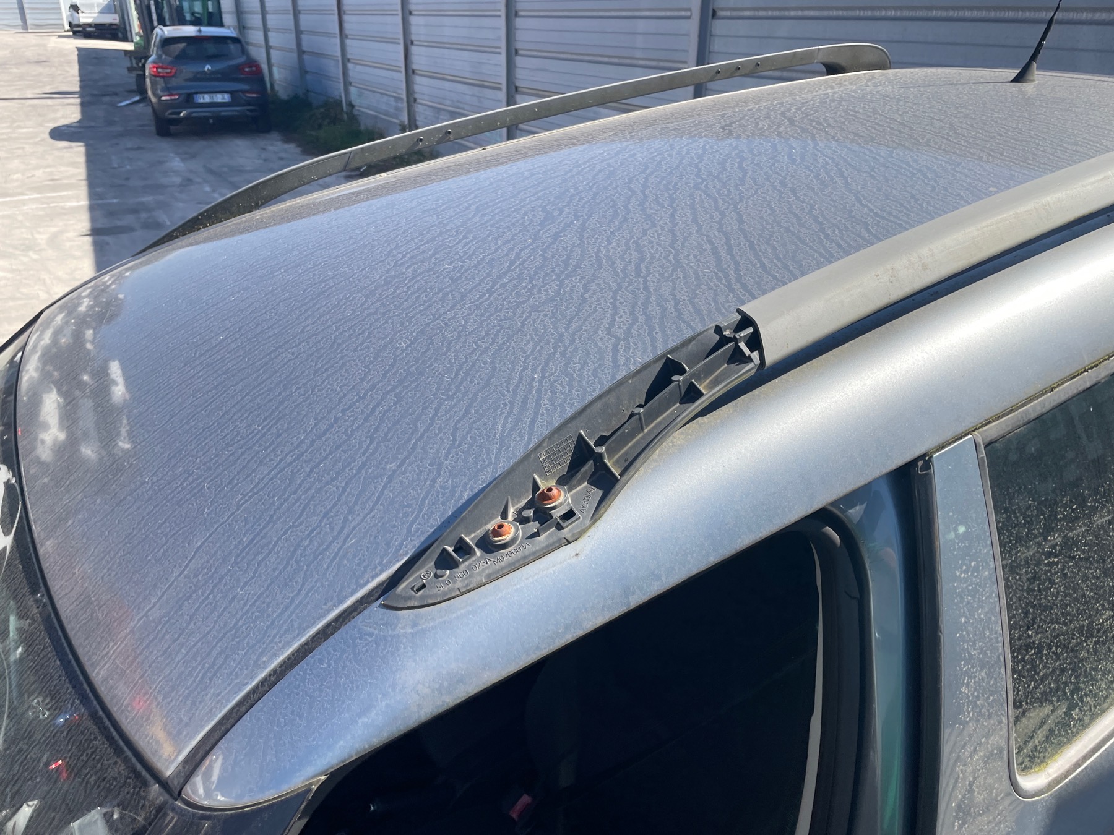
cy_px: 418
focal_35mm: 26
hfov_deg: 67.3
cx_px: 557
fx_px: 837
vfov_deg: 53.1
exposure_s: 1/1770
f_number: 1.6
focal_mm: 4.2
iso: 32
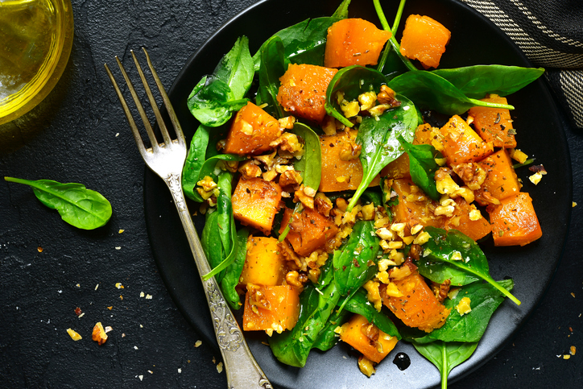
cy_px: 194
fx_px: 972
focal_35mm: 60
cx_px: 292
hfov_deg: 33.4
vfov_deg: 22.6
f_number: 14
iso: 400
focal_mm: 60
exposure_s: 1/2
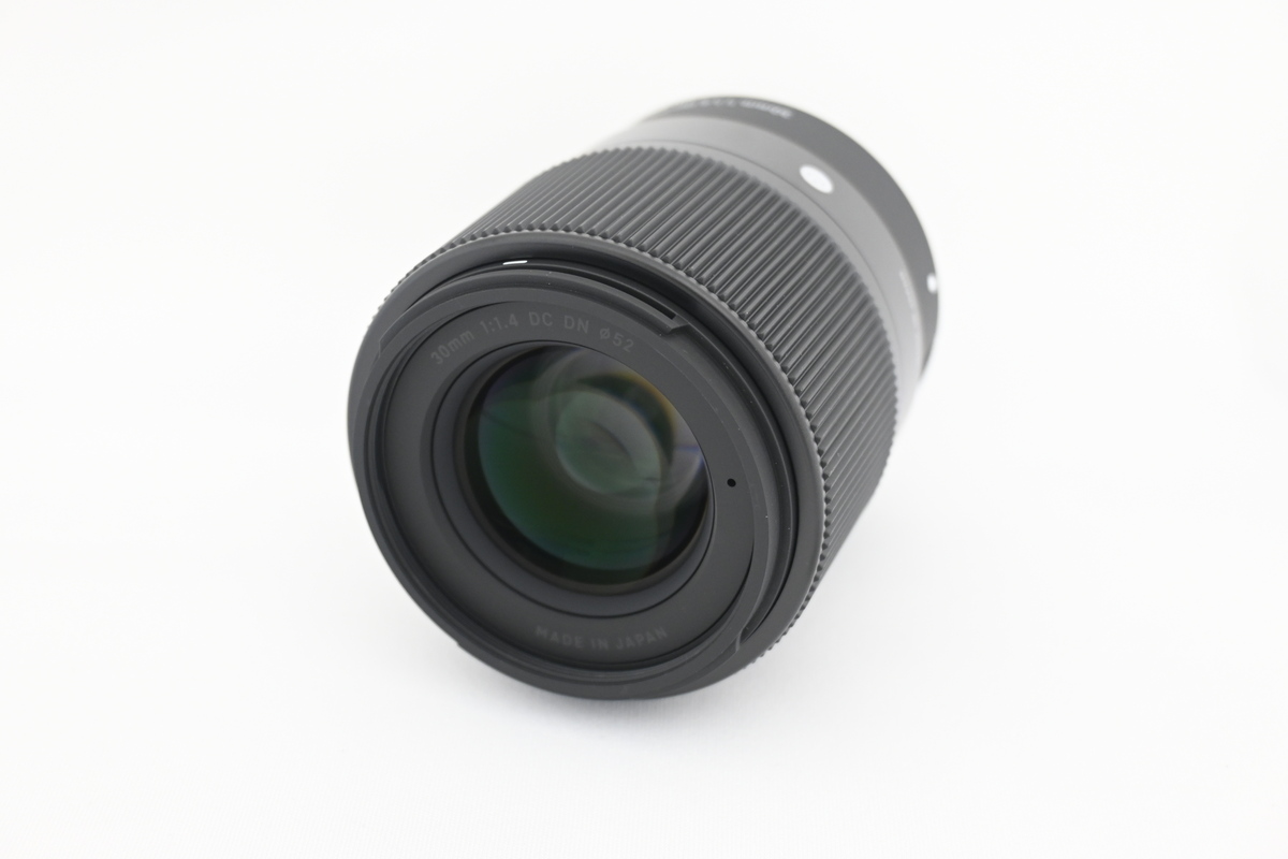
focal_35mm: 51
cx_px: 644
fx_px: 1825
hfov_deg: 38.9
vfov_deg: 26.5
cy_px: 430
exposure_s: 1/25
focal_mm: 34
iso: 1000
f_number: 5
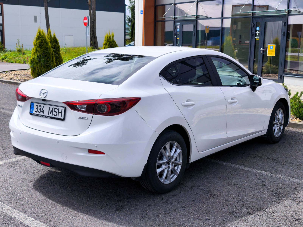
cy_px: 114
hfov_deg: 41.2
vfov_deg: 31.5
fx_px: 403
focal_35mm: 46
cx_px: 152
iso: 50
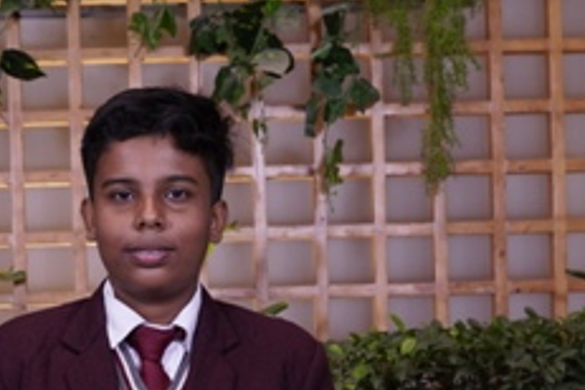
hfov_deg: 21.8
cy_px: 376
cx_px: 167
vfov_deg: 14.5
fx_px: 1511
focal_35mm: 93
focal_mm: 32
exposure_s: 1/125
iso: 500
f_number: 5
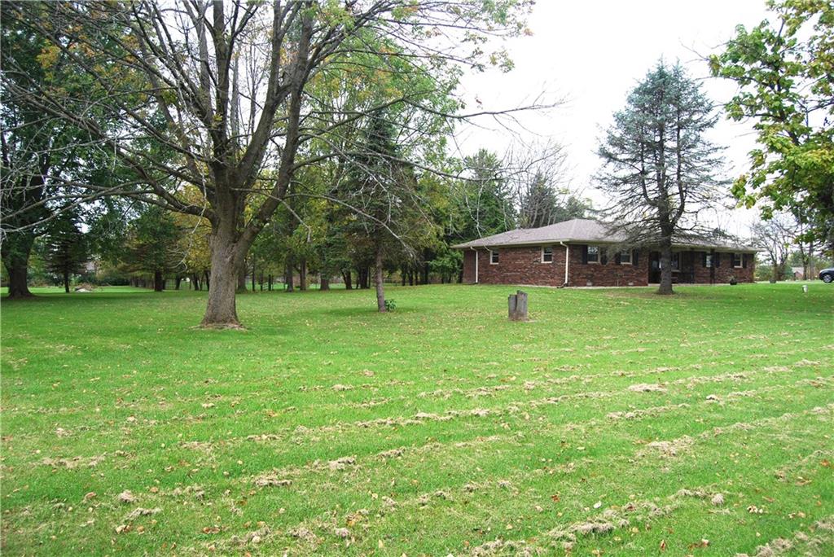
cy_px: 278
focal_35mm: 27
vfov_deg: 48.0
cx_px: 417
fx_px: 626
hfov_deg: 67.4
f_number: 5.6
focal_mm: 18
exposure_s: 1/125
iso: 110
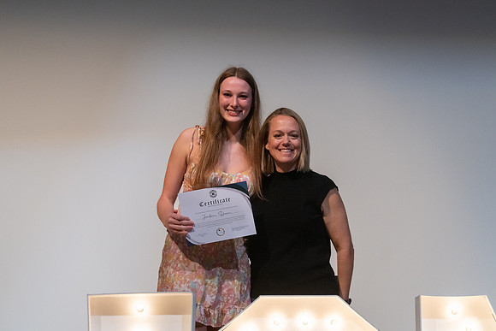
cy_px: 166
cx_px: 248
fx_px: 2315
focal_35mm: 168
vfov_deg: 8.2
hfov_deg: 12.2
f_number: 4.5
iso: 6400
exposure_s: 1/320
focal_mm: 168
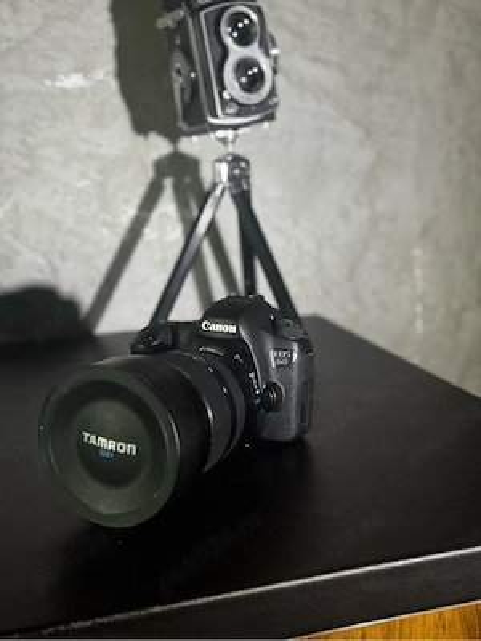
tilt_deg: -12.8
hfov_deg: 30.3
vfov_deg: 39.7
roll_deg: +0.6
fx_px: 889
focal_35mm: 48
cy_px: 320
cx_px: 240
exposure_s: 1/60
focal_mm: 6.76
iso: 250
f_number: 1.78
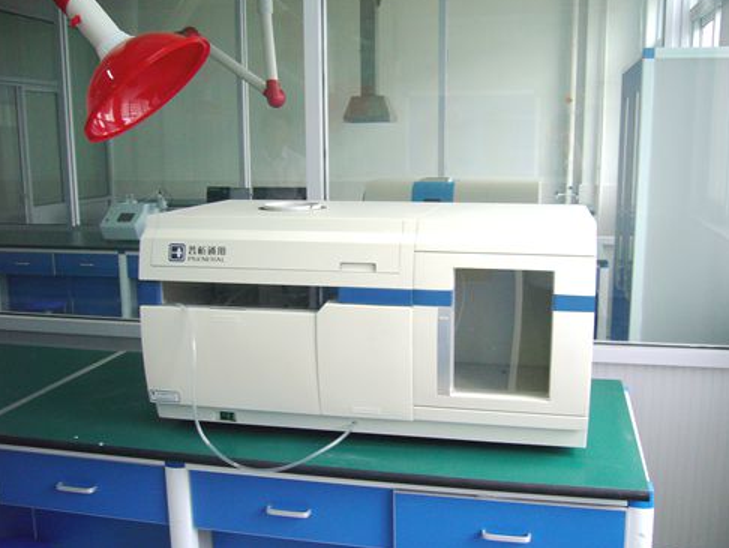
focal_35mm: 36
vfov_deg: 39.7
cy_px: 271
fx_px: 759
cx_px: 369
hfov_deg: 51.3
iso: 100
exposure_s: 1/60
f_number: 2.8
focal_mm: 5.8
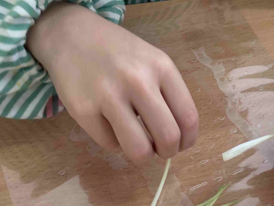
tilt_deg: -60.9
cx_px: 180
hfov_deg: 33.5
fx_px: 451
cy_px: 153
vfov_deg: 25.4
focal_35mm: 57
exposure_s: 1/50
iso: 50
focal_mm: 3.99
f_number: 1.8
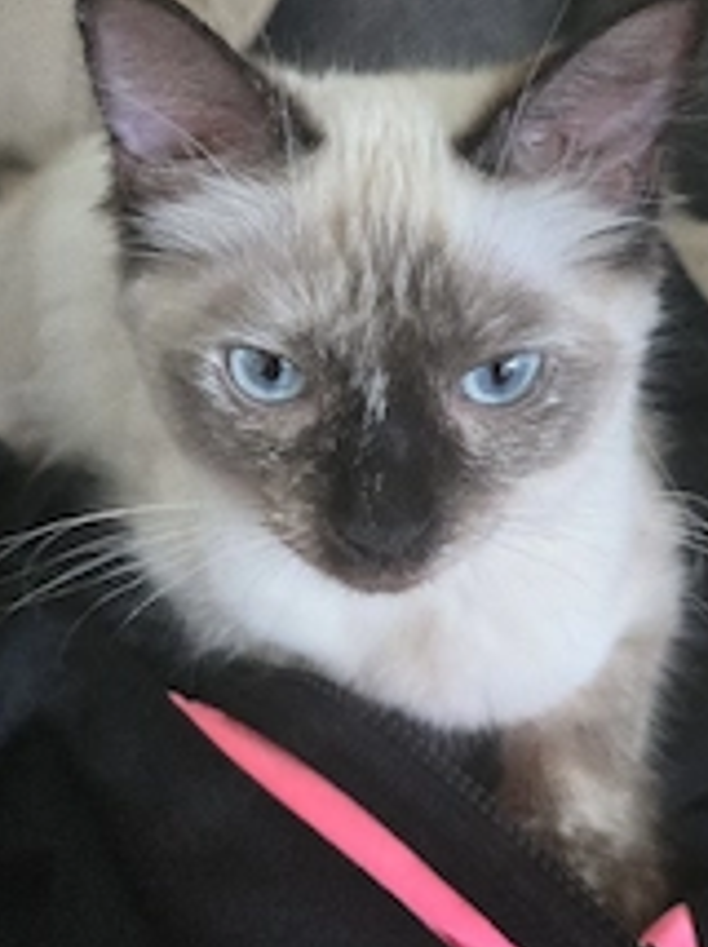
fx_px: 1175
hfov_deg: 33.5
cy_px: 456
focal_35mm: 43
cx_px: 376
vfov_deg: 43.9
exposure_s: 1/101
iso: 1250
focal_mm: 6.3
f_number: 1.7
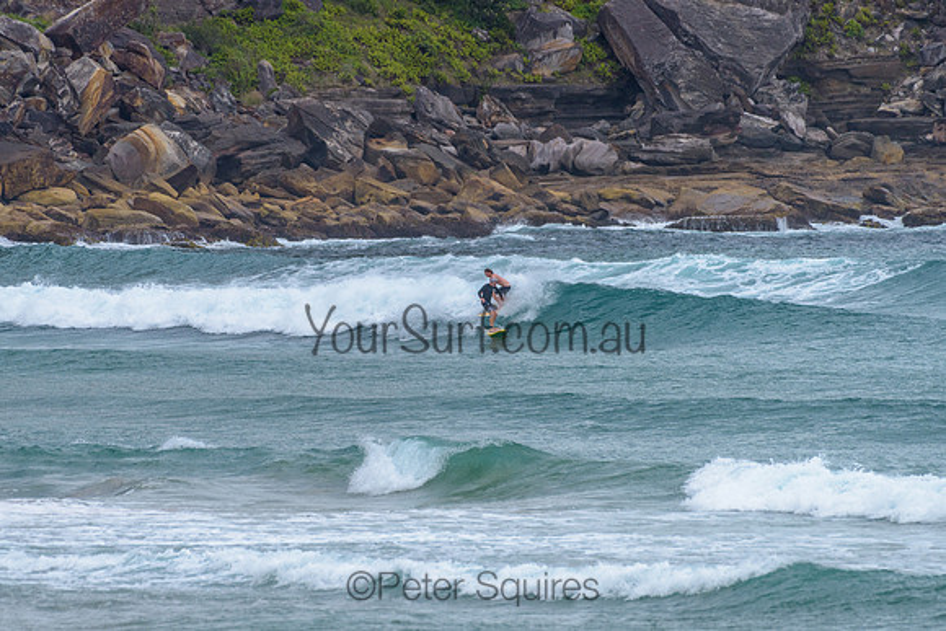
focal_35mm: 613
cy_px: 307
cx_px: 460
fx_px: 16116
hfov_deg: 3.4
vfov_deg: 2.2
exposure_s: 1/2000
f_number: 5.6
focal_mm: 500
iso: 320
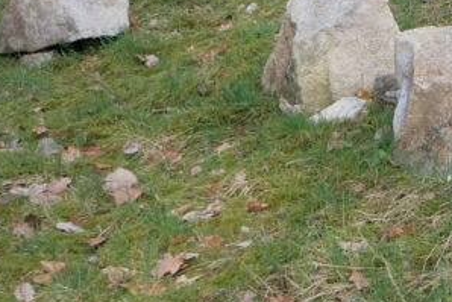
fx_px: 1771
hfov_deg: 13.3
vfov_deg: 9.2
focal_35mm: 141
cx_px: 767
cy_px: -263
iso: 400
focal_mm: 23.2
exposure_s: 1/420
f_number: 5
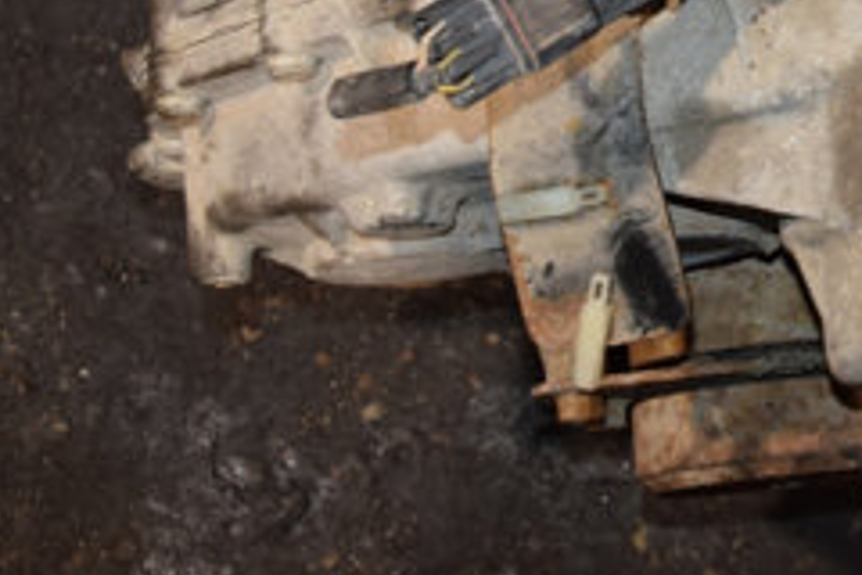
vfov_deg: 12.8
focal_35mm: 104
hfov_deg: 19.0
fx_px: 2490
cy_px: -155
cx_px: 905
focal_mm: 26
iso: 800
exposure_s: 1/60
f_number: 5
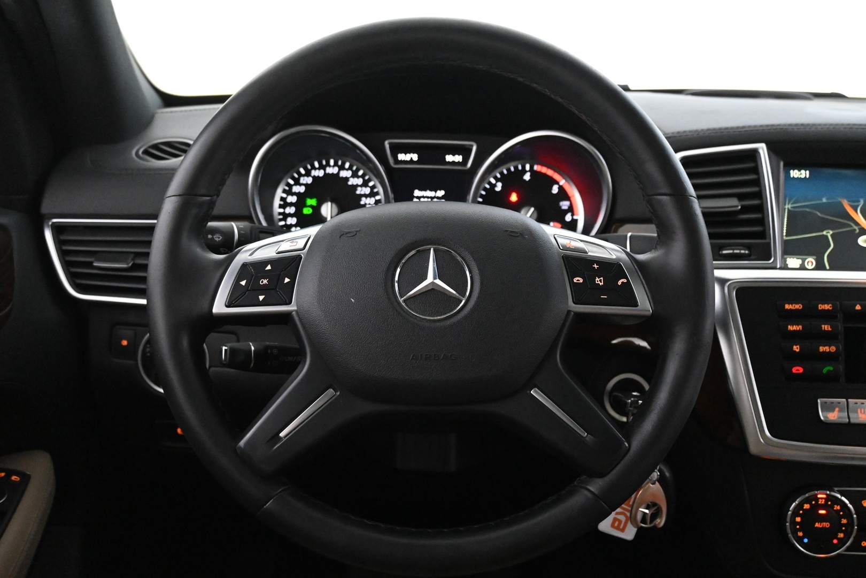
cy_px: 289
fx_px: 830
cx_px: 433
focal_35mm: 34
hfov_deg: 55.1
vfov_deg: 38.4
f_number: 4.2
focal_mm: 23
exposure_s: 1/40
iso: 7200
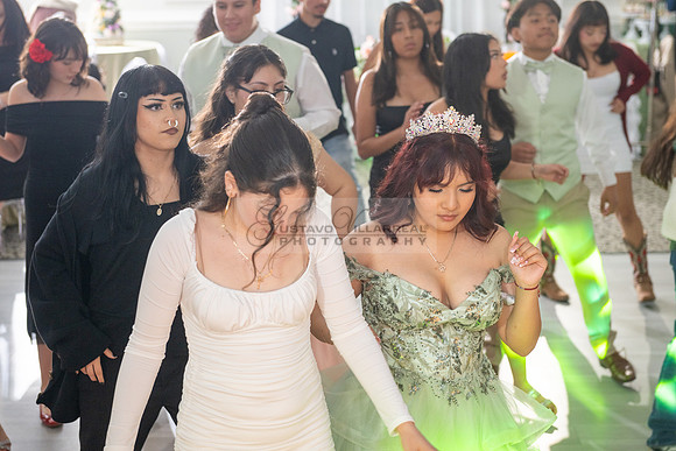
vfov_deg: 19.5
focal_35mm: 70
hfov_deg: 28.8
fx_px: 1315
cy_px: 226
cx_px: 338
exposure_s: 1/100
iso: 500
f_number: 4.5
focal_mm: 70
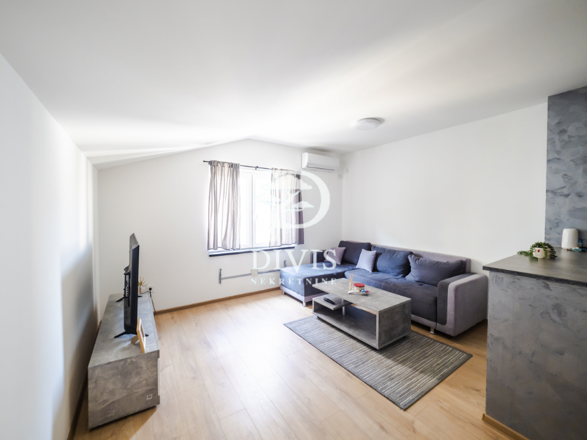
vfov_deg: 85.7
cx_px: 294
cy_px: 220
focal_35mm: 14
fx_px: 237
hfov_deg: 102.1
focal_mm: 7
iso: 400
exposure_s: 1/20
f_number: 4
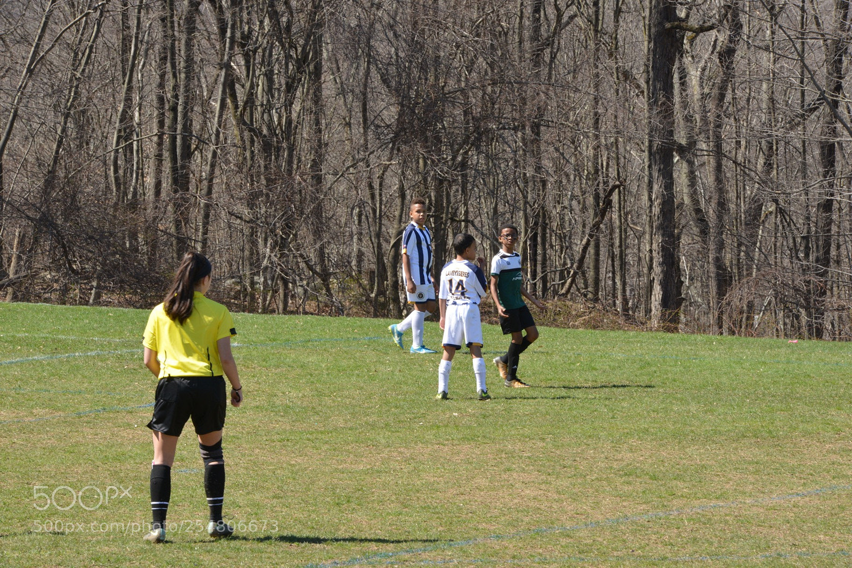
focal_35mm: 200
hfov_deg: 10.3
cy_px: 284
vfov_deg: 6.9
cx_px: 426
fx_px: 4733
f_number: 22
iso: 1000
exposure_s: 1/160
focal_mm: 200
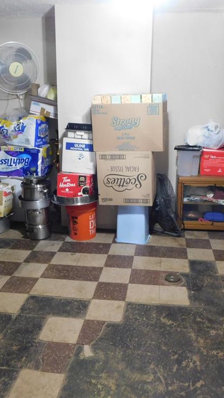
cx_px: 114
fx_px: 359
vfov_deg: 58.0
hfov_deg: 34.7
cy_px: 198
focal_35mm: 34
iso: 400
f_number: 3
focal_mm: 4
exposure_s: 1/10
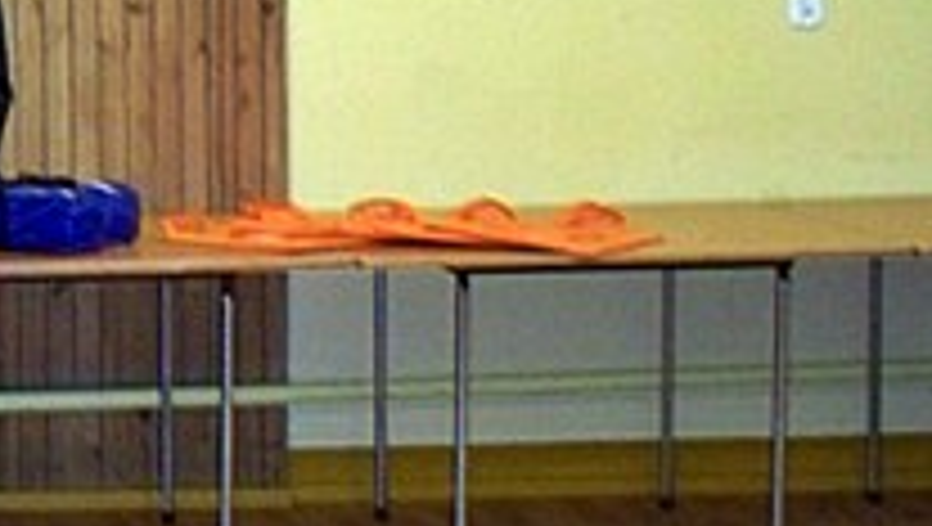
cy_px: 112
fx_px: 2994
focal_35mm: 121
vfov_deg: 10.0
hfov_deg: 16.2
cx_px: -455
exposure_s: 1/40
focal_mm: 7.54
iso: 400
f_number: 2.8
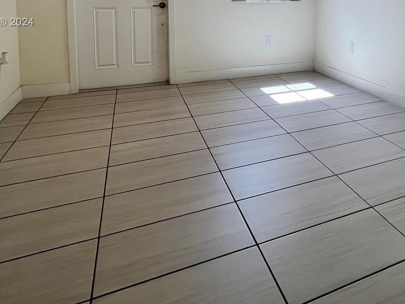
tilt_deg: -4.4
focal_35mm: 26
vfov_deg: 47.0
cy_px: 23
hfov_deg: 65.1
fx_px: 304
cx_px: 277
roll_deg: -0.8
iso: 50
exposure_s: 1/120
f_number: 1.8
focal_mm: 1.57
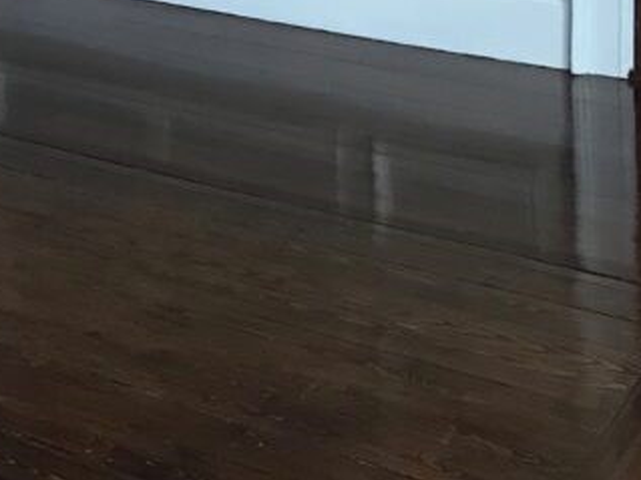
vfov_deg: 14.9
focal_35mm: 90
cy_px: -289
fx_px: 1666
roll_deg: +2.7
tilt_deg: -6.9
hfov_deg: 20.4
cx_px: -127
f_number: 1.8
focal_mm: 3.99
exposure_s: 1/12
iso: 100
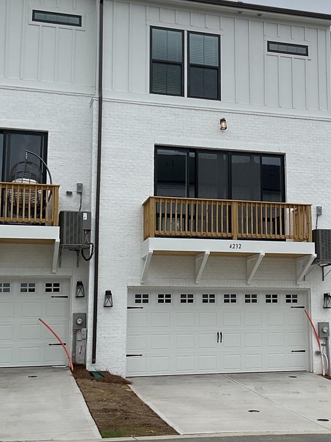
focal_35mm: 55
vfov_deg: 34.9
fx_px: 702
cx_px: 250
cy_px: 219
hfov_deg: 26.2
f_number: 1.8
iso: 16
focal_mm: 3
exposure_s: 1/2667
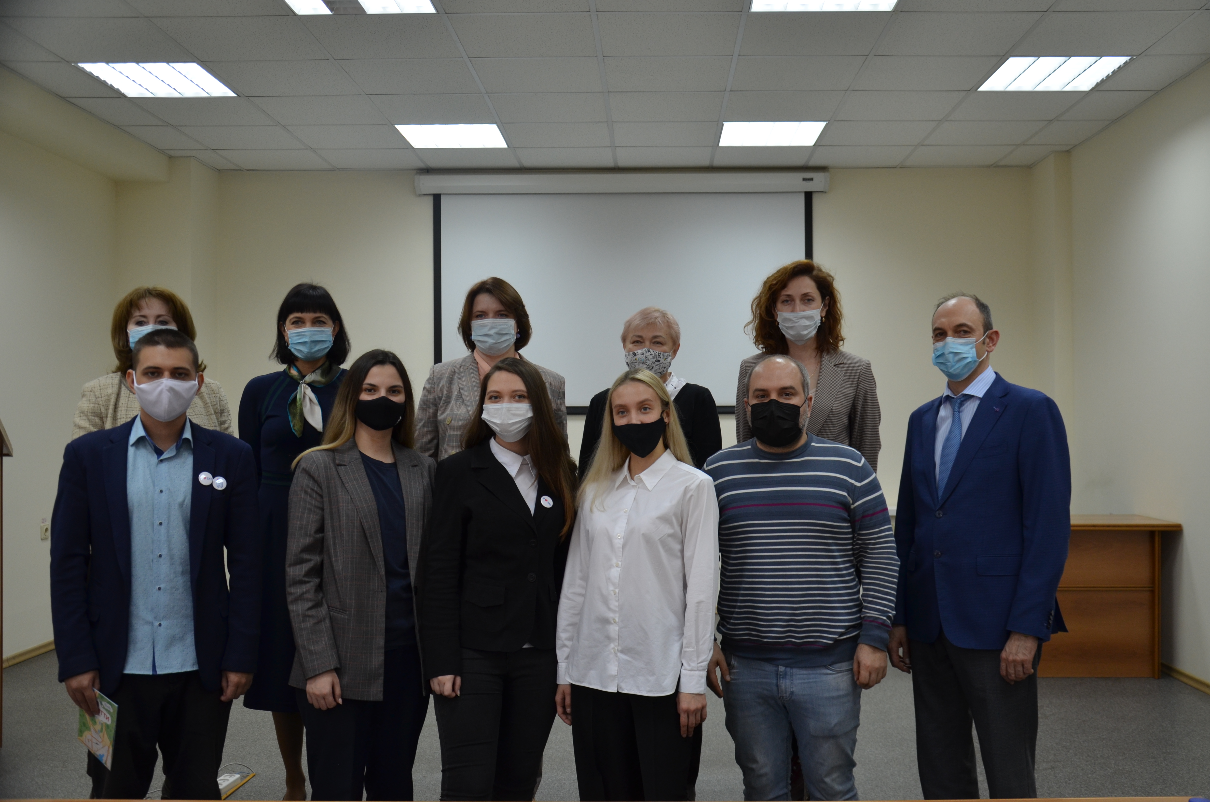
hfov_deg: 53.2
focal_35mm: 36
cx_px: 605
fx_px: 1207
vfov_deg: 36.7
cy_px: 401
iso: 400
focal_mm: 24
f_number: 4
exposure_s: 1/60
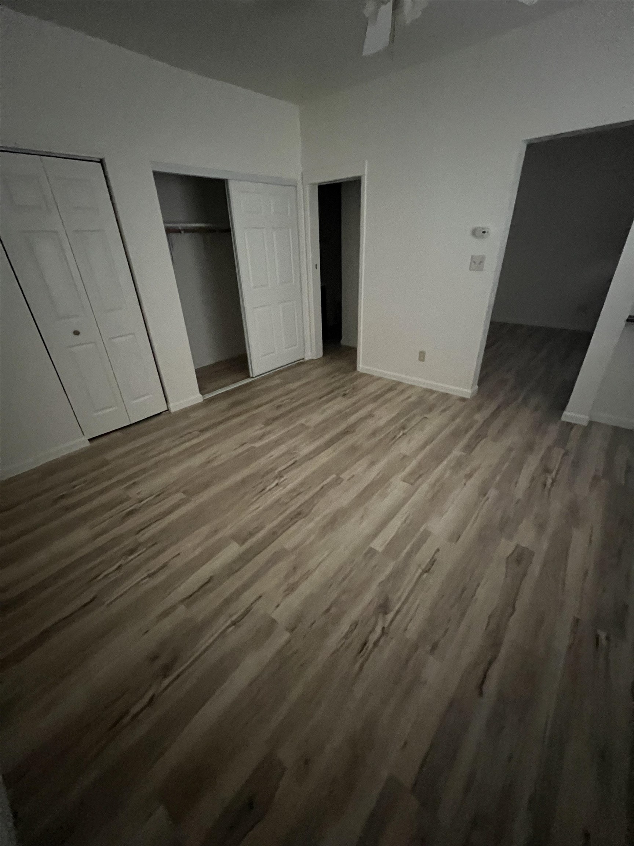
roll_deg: +1.6
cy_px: 423
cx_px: 317
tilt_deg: -27.4
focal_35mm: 13
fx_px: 317
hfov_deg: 89.9
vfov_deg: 106.2
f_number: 1.8
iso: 1250
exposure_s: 1/32
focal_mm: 1.57
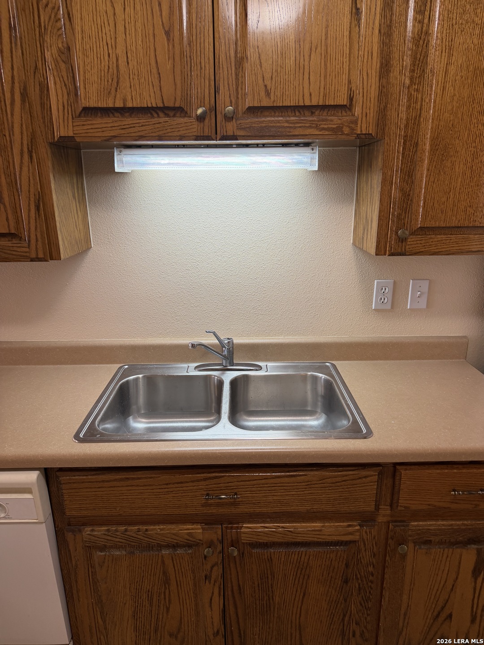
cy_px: 322
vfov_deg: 71.6
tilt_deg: -16.8
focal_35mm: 24
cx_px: 242
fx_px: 447
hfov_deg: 56.8
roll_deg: -0.5
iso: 125
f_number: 1.78
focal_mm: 6.76
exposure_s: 1/60
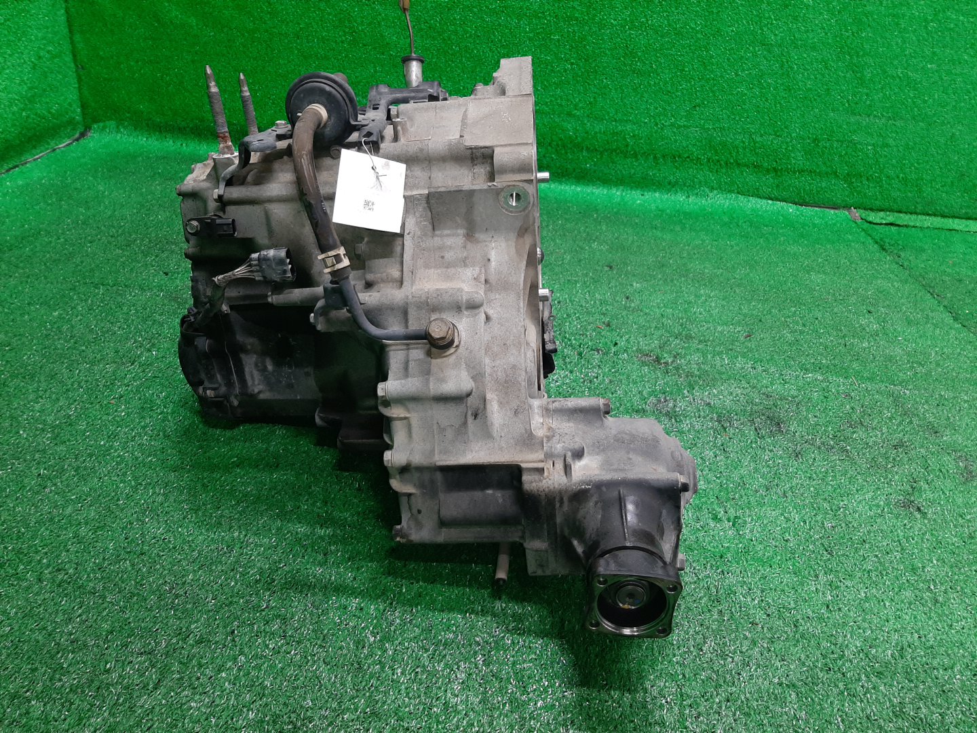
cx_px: 488
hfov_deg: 67.3
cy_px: 366
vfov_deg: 53.1
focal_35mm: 26
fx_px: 734
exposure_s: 1/50
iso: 121
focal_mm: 3.93
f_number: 1.7
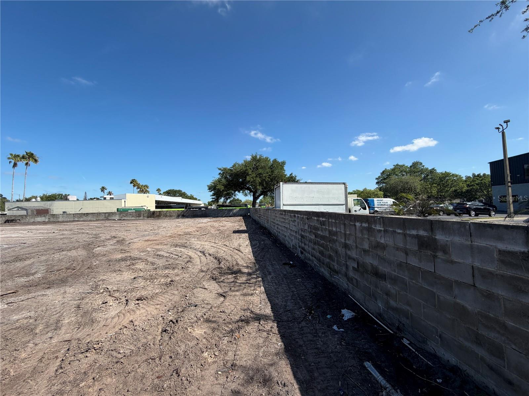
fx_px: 214
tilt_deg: +1.6
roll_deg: +2.6
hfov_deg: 102.1
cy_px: 198
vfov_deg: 85.7
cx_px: 264
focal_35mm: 14
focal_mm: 2.22
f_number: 2.2
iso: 25
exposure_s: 1/770
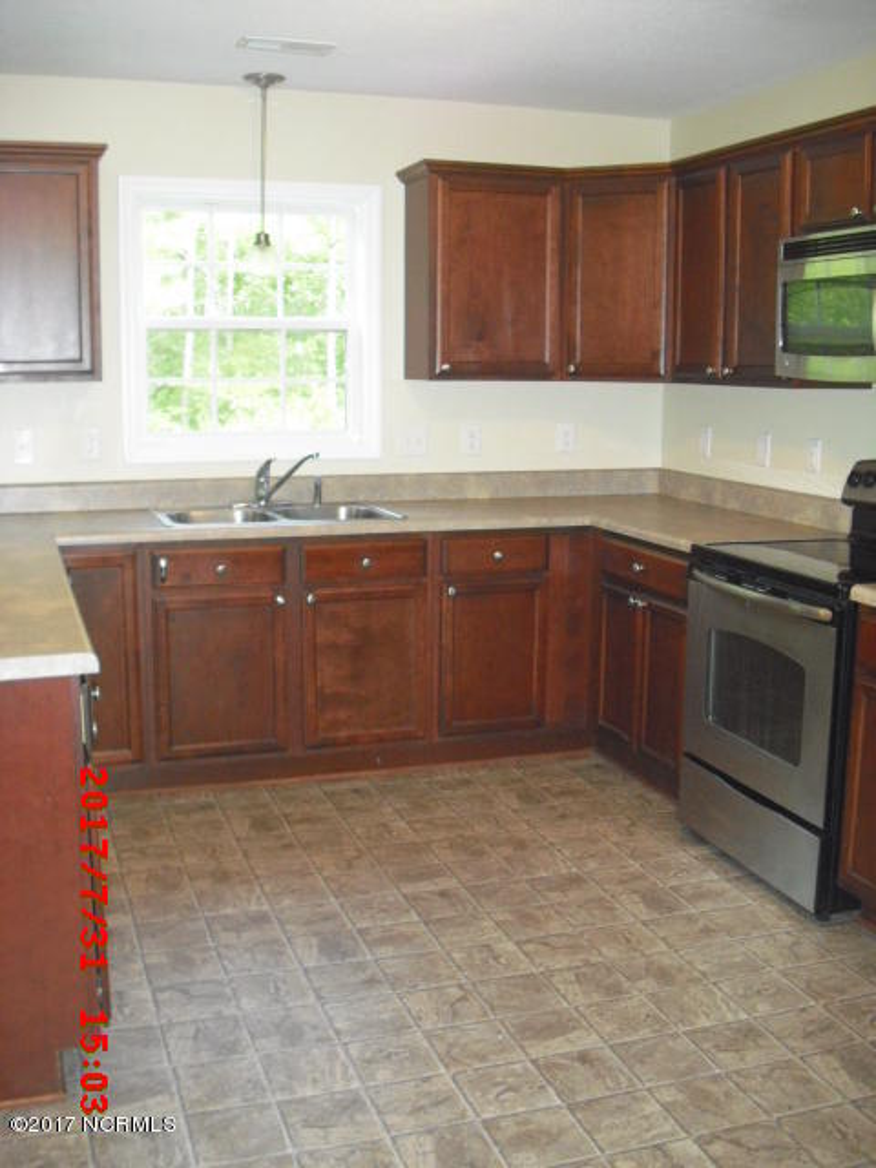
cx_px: 438
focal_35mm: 38
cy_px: 584
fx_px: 1282
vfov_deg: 49.0
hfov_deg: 37.7
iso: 400
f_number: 2.8
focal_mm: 6.2
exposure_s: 1/60
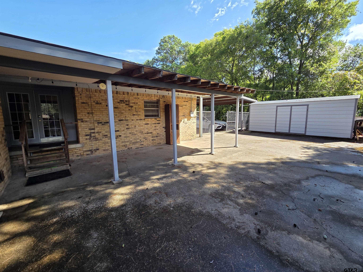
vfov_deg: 89.9
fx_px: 136
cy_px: 136
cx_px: 182
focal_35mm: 13
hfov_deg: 106.2
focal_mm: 2.2
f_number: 2.2
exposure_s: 1/497
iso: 50
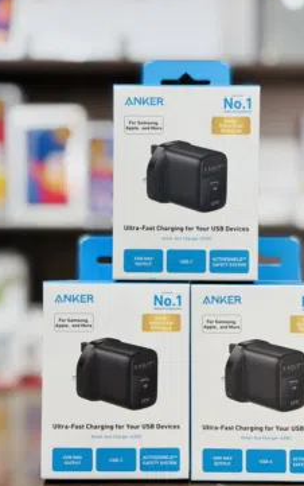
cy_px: 257
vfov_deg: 33.5
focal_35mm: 61
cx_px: 186
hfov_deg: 21.3
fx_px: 808
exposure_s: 1/100
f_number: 1.6
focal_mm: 5.96
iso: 50
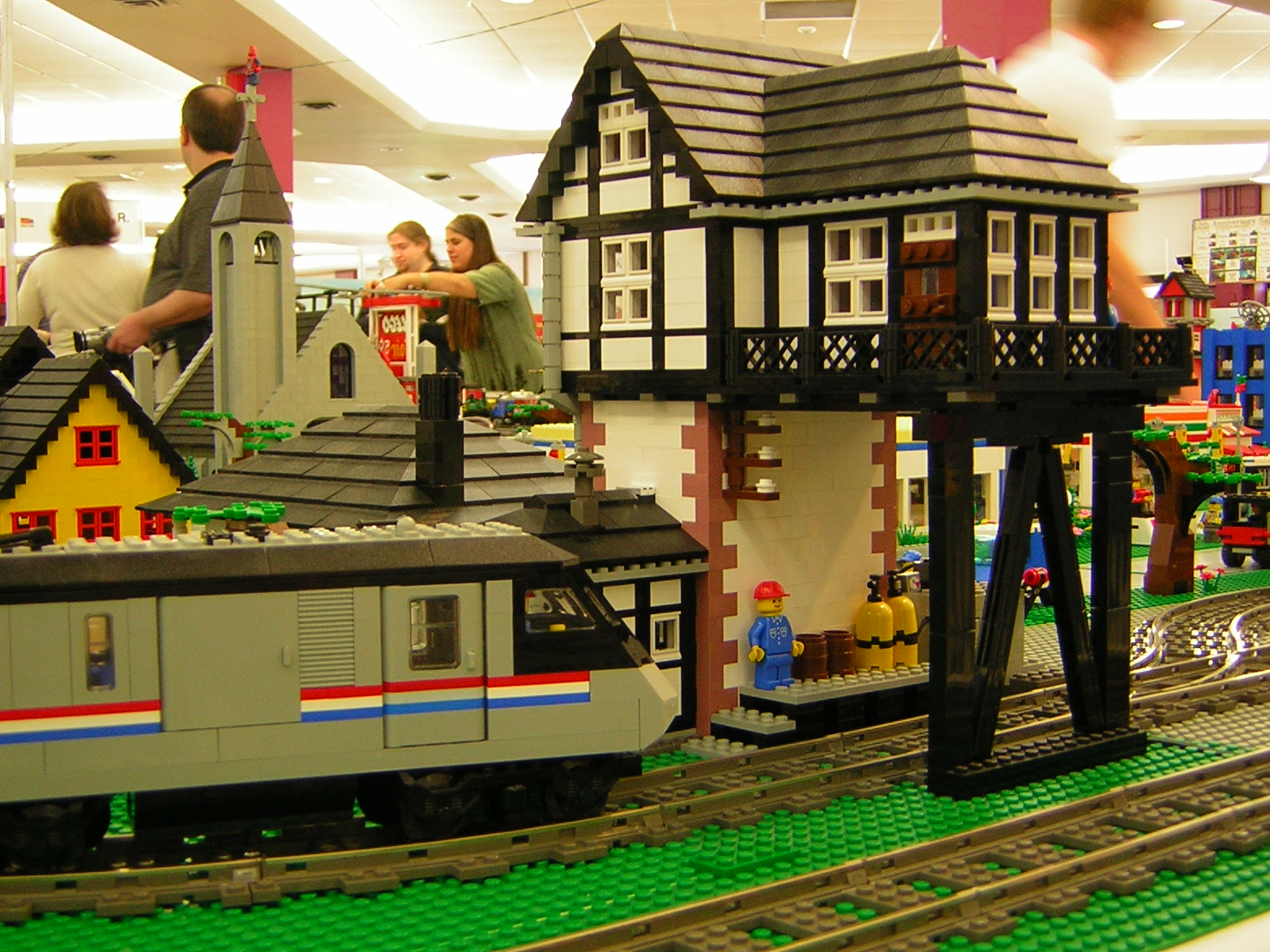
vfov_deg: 30.3
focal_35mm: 48
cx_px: 637
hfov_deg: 39.7
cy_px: 483
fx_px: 1761
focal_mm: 6.1
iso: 65
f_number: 2.9
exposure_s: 1/4.2
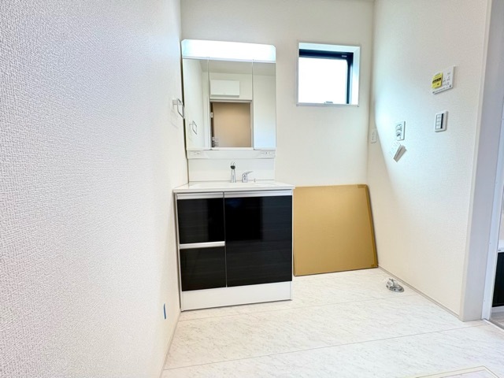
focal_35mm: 14
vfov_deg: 85.7
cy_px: 189
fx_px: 204
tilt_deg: -5.0
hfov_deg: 102.1
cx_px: 252
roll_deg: +0.8
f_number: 2.2
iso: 250
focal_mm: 2.22
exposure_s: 1/60
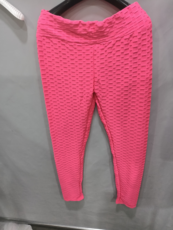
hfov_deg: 51.4
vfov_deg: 65.3
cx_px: 86
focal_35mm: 27
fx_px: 180
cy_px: 115
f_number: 1.8
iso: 1000
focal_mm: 3.61
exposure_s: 1/100
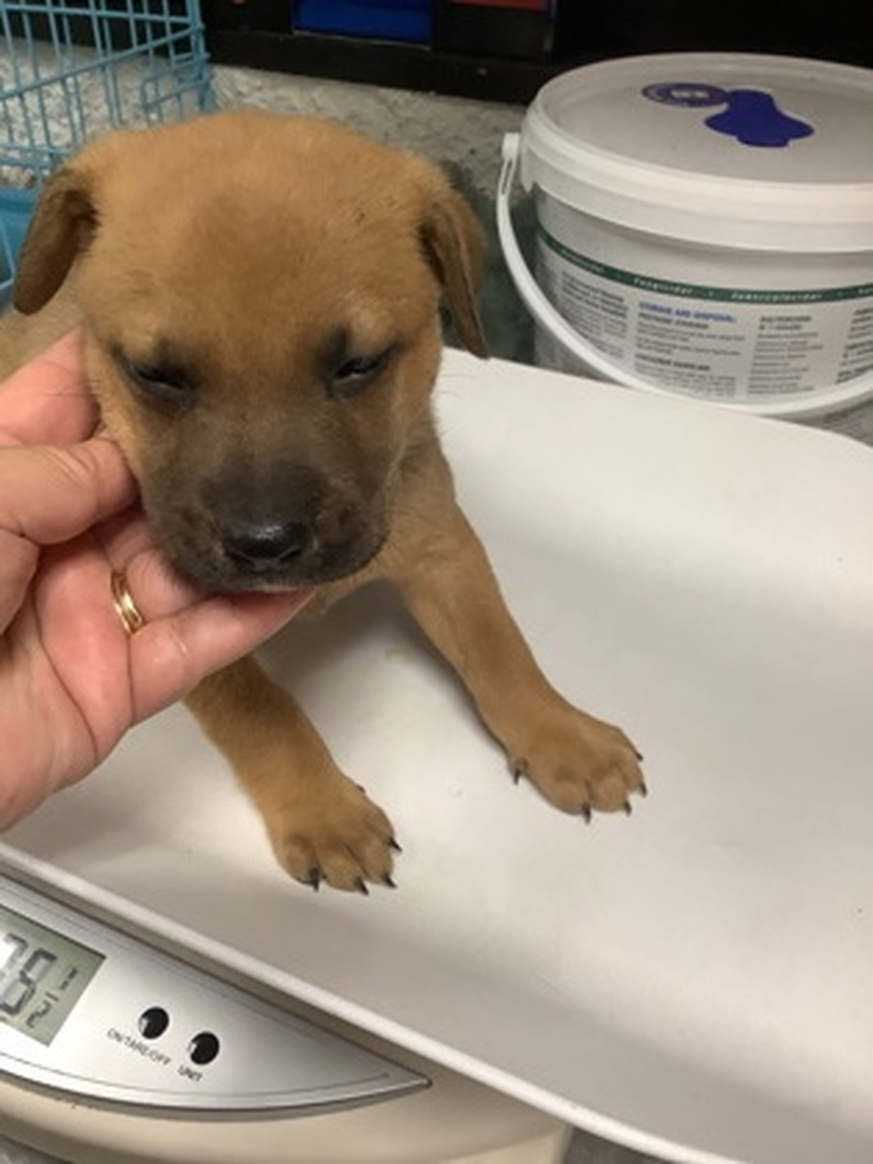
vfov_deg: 58.4
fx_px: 1042
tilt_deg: -37.1
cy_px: 582
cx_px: 436
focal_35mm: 31
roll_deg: +1.3
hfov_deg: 45.4
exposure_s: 1/60
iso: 160
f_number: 2.4
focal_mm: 3.3
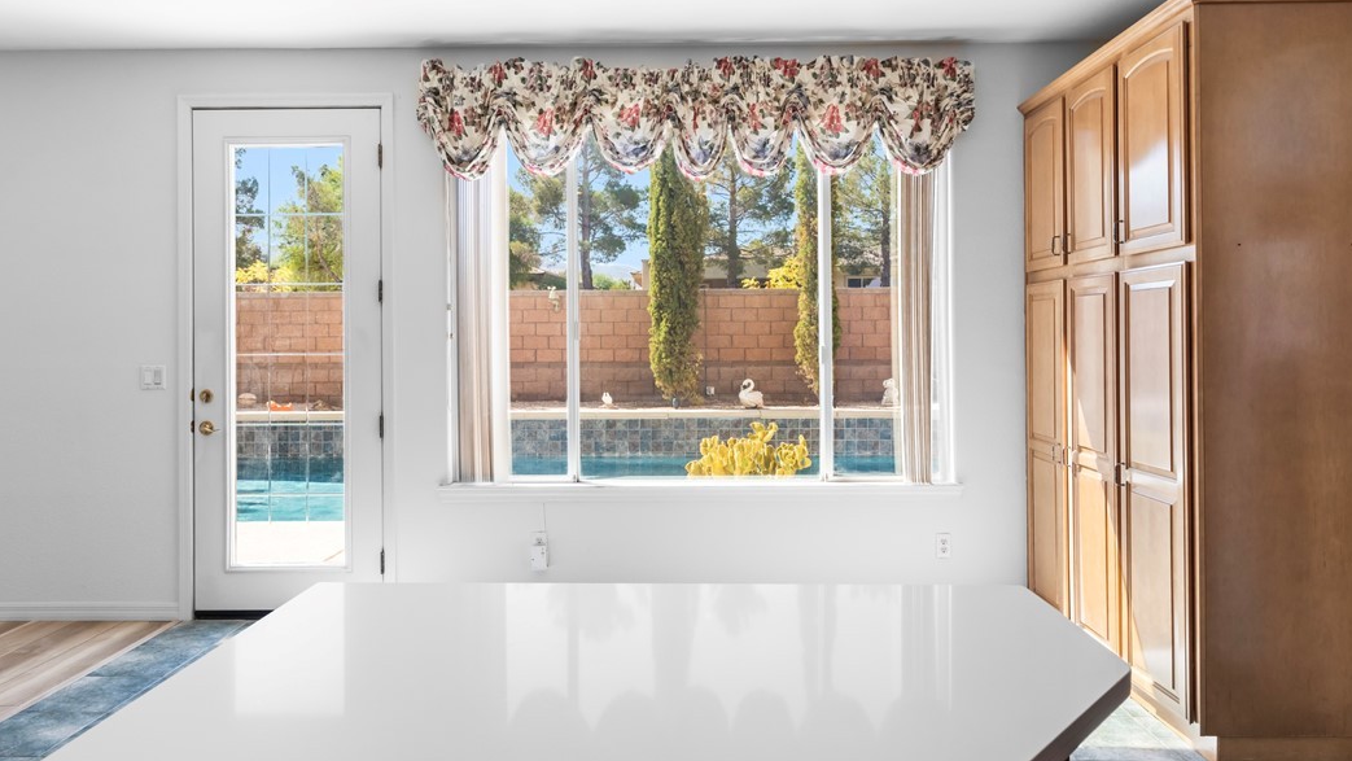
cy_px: 340
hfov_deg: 76.3
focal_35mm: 24
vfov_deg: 47.6
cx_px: 682
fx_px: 861
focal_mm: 22
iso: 400
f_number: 8
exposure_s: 1/60
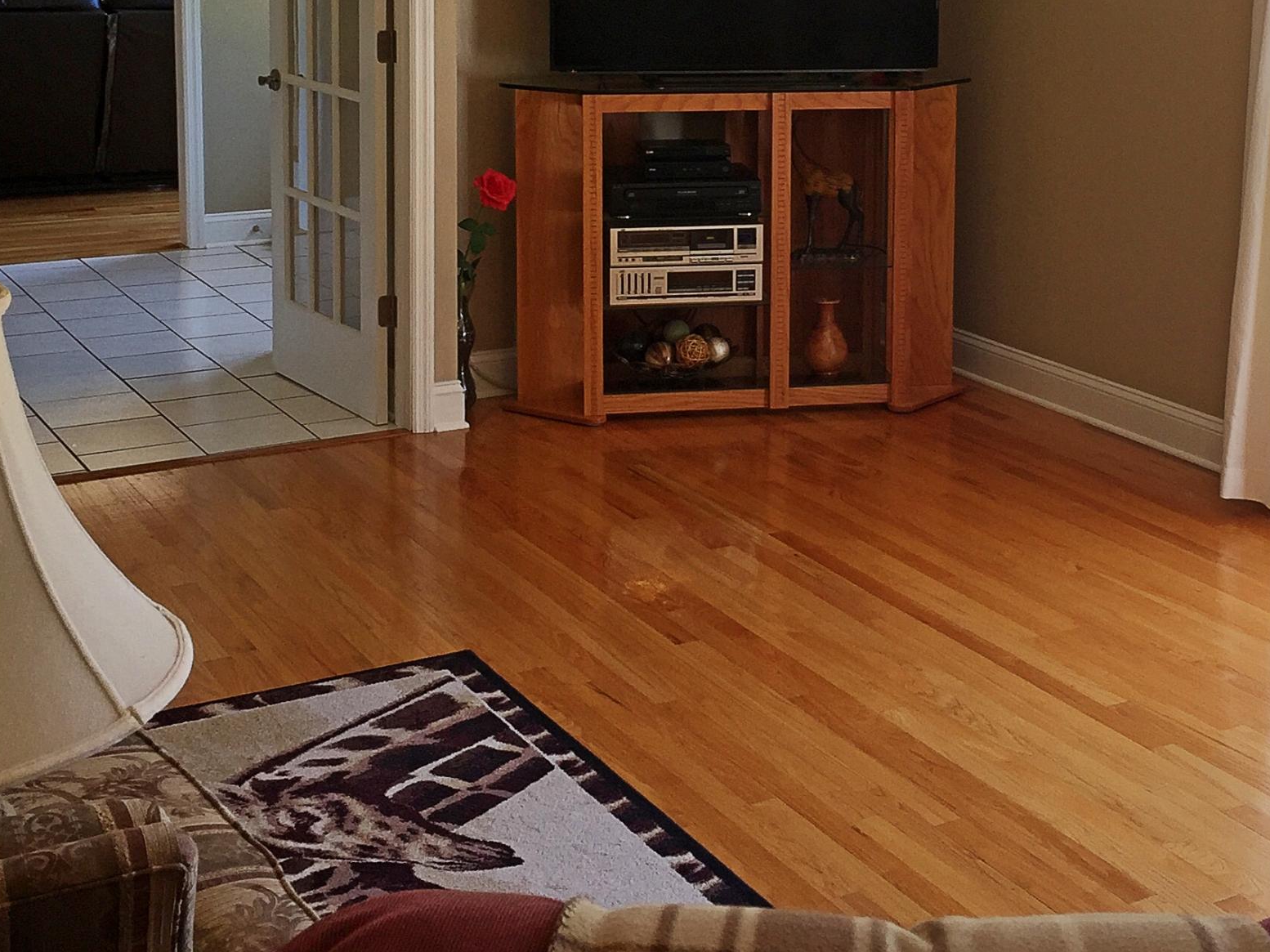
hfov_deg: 34.2
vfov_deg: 25.5
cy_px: 146
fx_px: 2054
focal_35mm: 56
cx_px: 777
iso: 32
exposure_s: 1/60
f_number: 2.2
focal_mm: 4.15
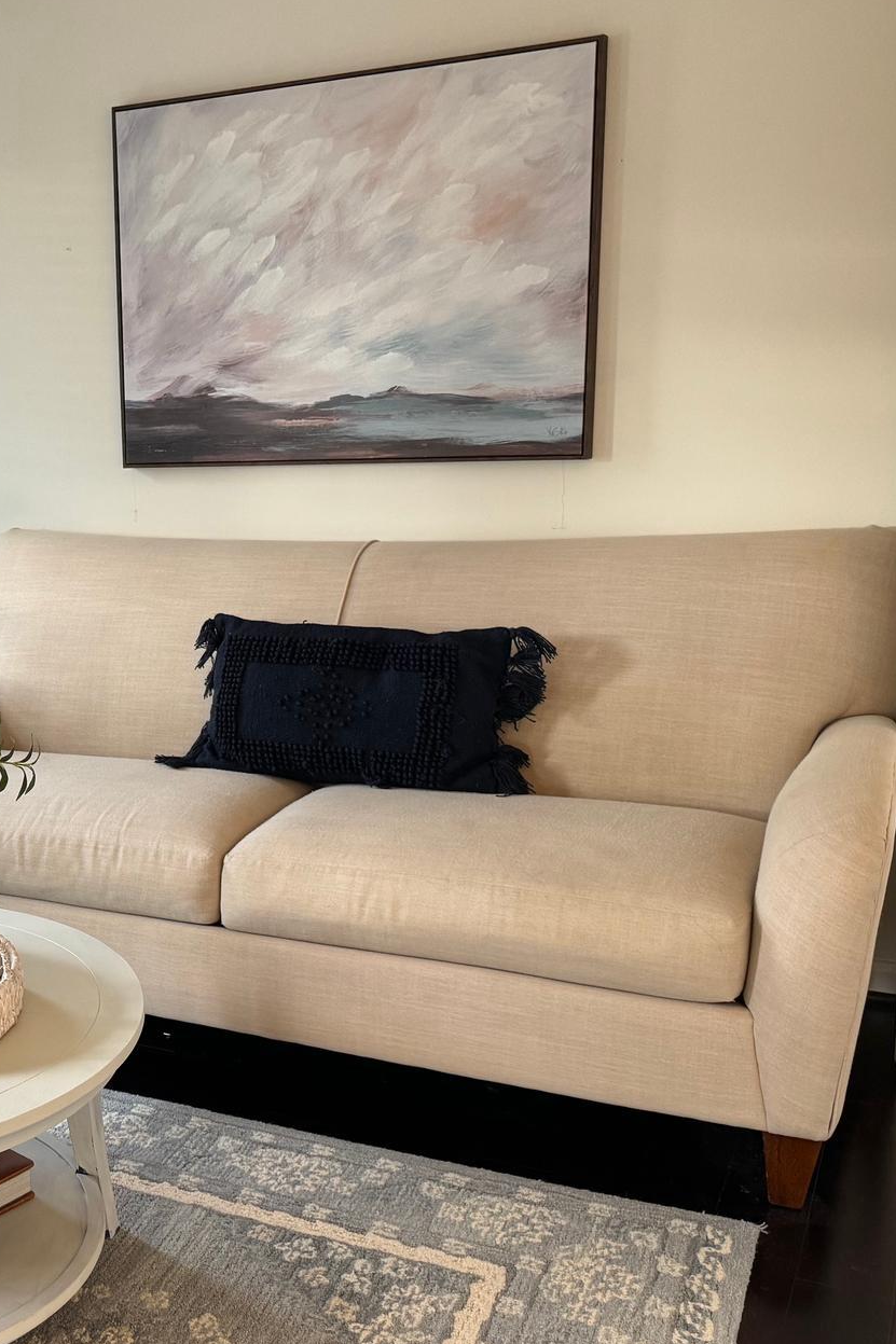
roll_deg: +4.6
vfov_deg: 47.3
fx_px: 1531
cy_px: 745
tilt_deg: -14.0
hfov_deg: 30.2
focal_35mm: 41
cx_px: -16
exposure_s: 1/60
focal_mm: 6.86
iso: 250
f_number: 1.78
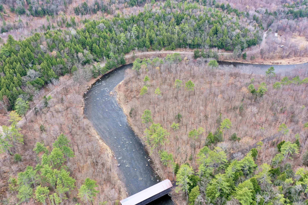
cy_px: 102
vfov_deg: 46.4
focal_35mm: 28
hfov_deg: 65.5
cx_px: 154
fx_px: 240
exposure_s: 1/80
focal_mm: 10.26
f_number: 3.5
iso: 100
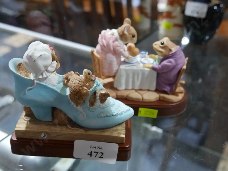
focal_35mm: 40
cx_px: 114
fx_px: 264
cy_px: 86
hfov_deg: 46.8
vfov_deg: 36.0
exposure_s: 1/60
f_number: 4.5
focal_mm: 20
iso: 640
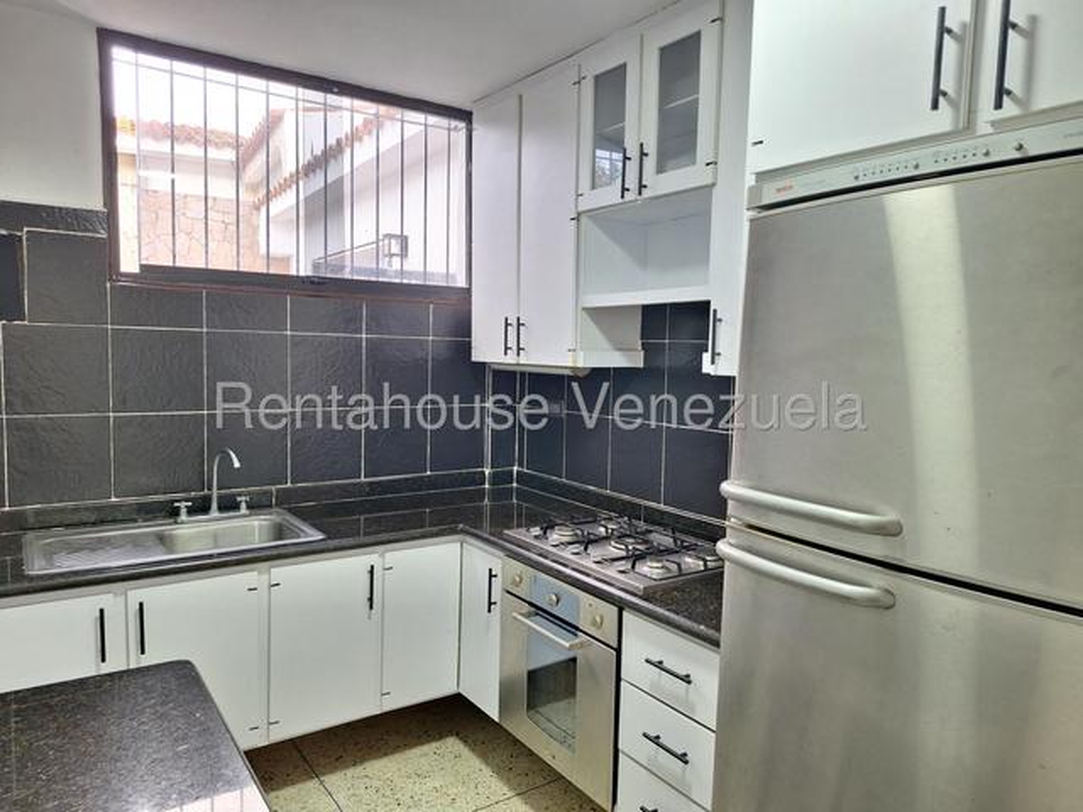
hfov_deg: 73.9
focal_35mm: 23
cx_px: 542
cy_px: 406
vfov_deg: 58.9
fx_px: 720
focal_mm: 5.54
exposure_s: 1/30
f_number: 1.8
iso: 200
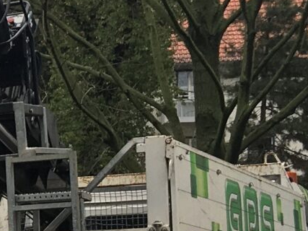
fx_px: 1548
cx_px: -501
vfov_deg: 8.5
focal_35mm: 174
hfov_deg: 9.7
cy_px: 213
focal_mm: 4.15
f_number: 2.2
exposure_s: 1/127
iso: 25
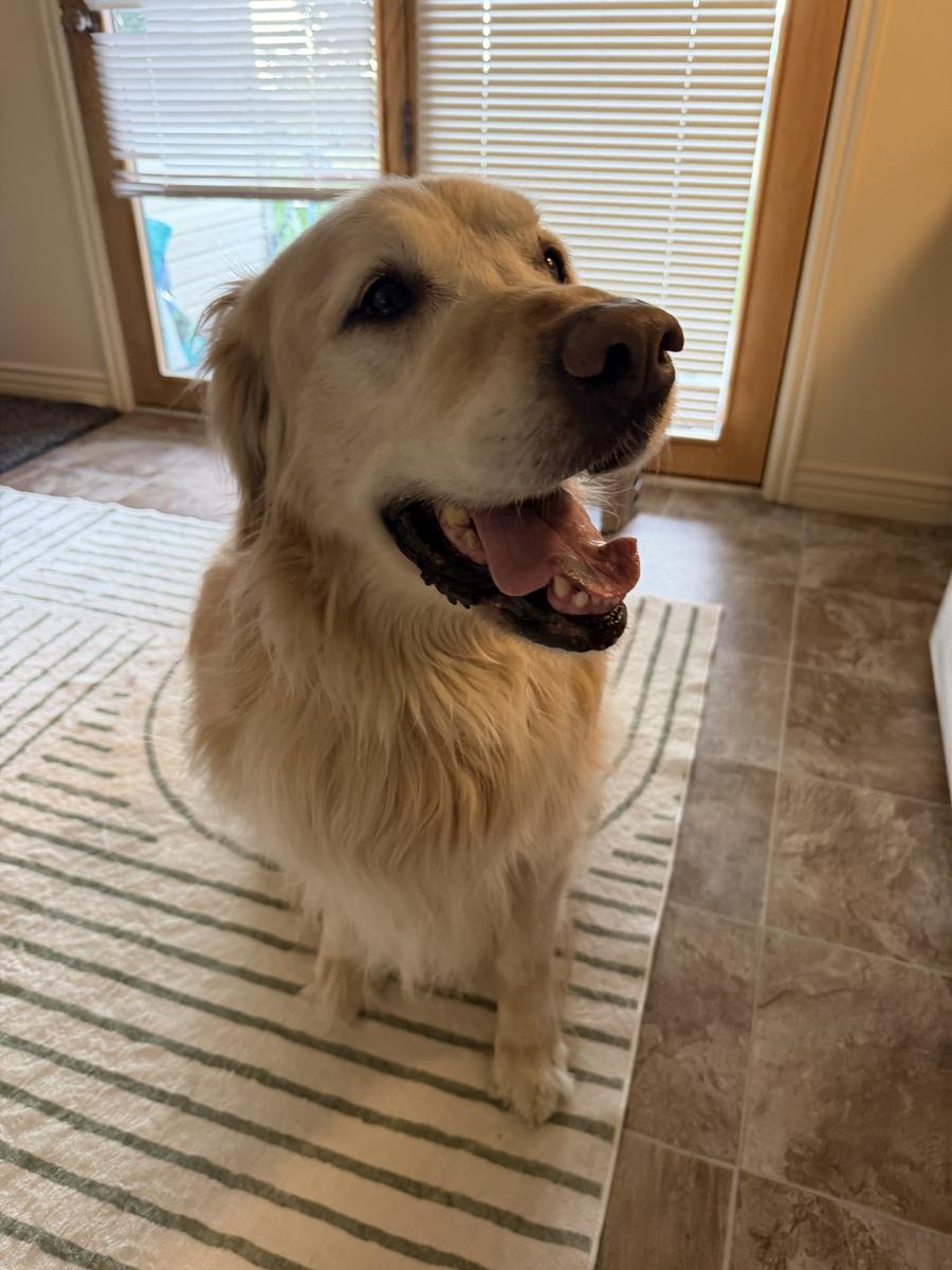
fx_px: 880
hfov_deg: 56.8
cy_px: 635
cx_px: 476
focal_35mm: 24
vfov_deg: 71.6
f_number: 1.78
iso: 320
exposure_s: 1/60
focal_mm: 6.76
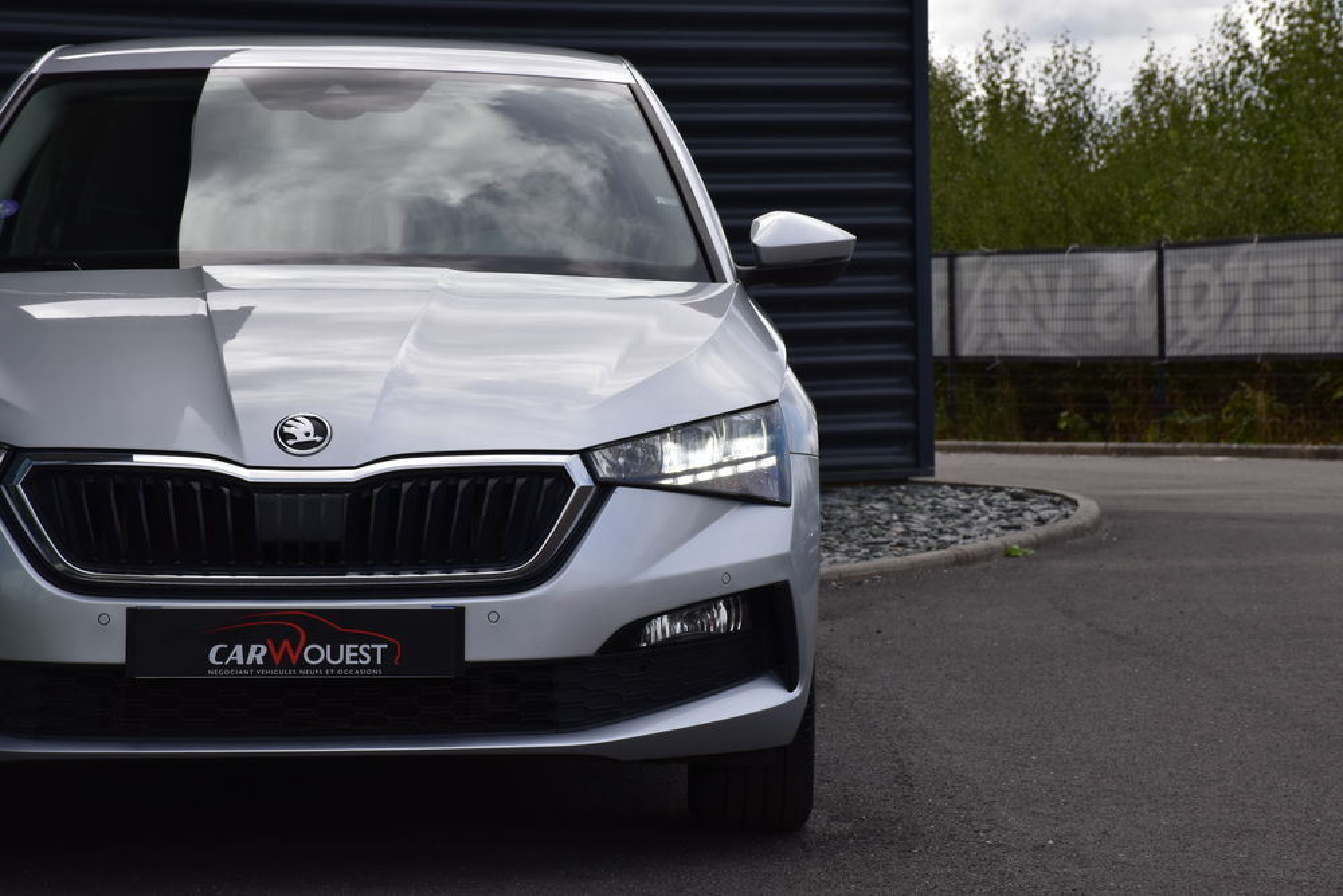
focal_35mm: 120
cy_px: 448
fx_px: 4477
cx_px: 672
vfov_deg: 11.4
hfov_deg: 17.1
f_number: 11
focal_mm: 80
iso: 400
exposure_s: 1/500
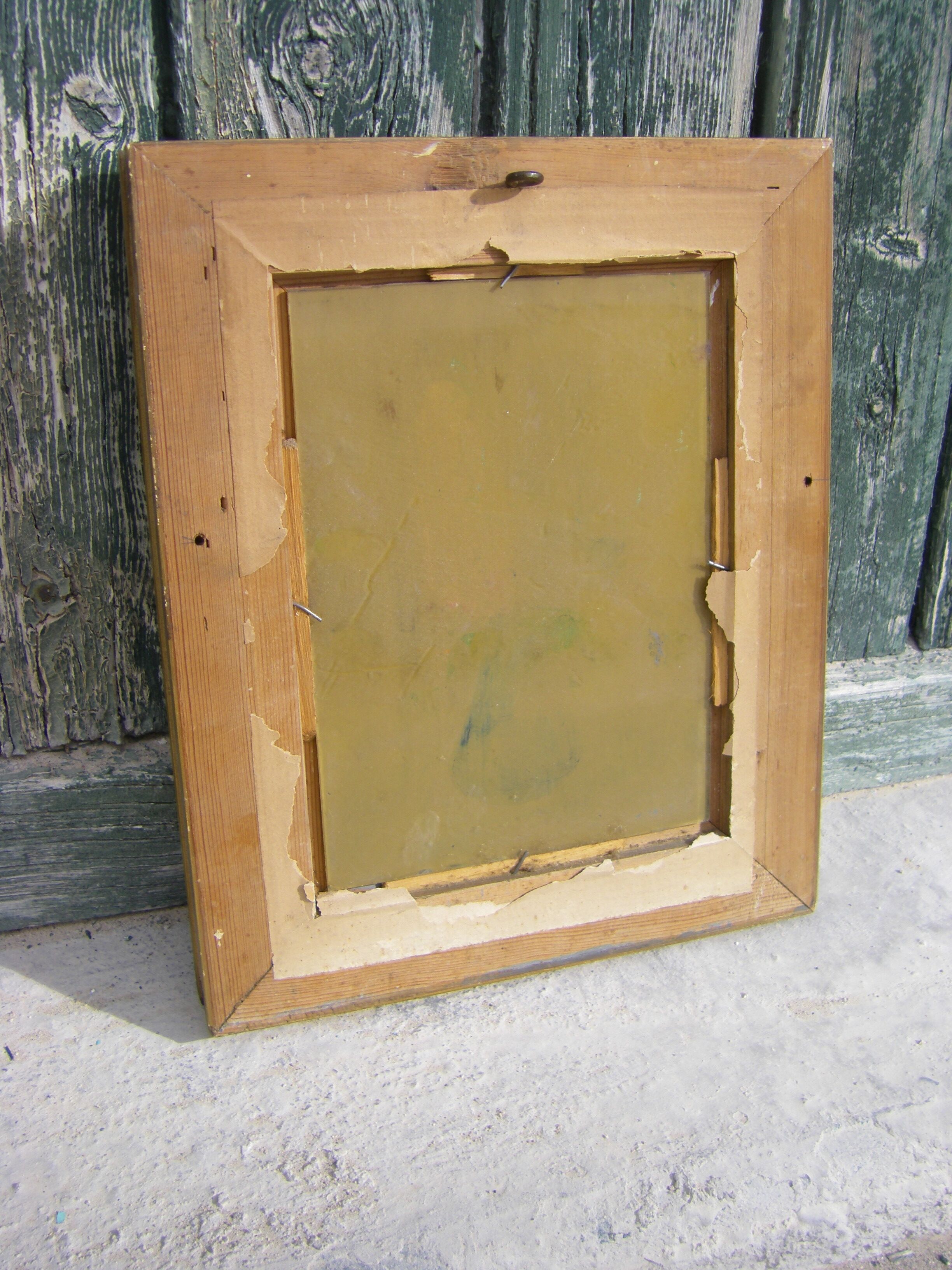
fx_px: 1393
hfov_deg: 37.7
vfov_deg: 49.0
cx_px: 476
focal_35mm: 38
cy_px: 635
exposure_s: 1/160
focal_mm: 6.3
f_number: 3.5
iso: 64
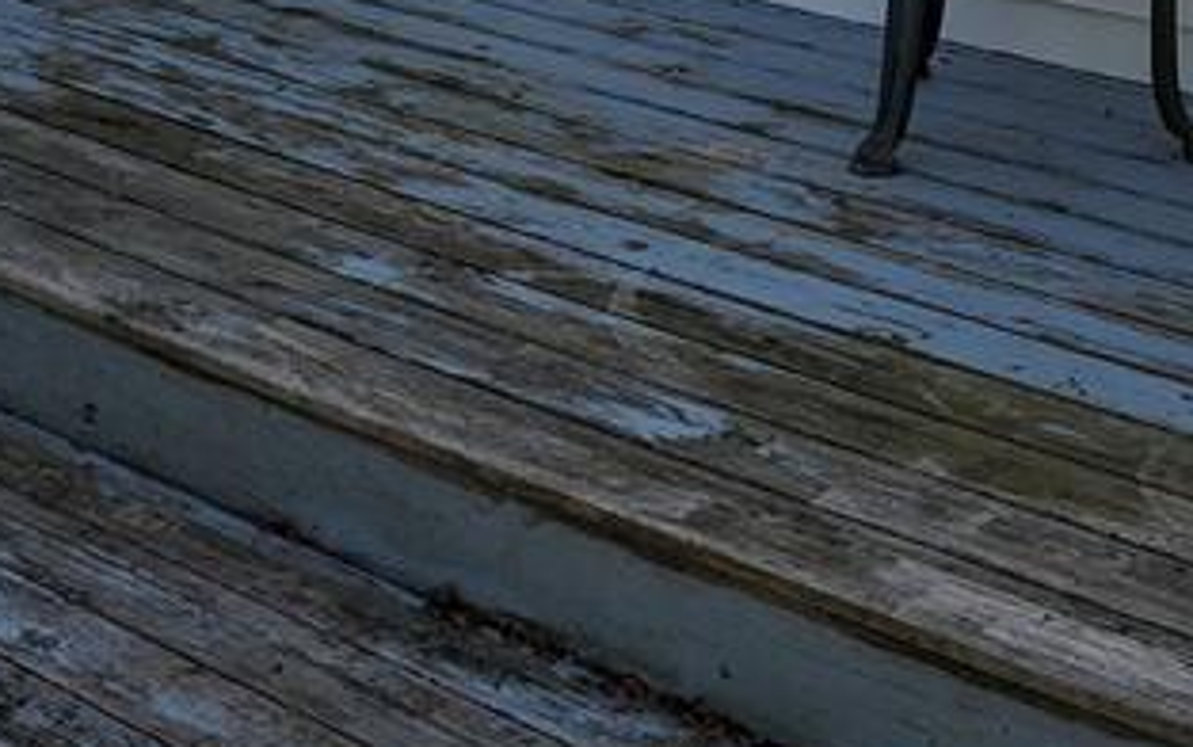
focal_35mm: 83
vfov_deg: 14.5
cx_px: -151
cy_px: -419
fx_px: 2700
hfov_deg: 23.3
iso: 19
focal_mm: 6.9
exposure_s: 1/786
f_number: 1.68
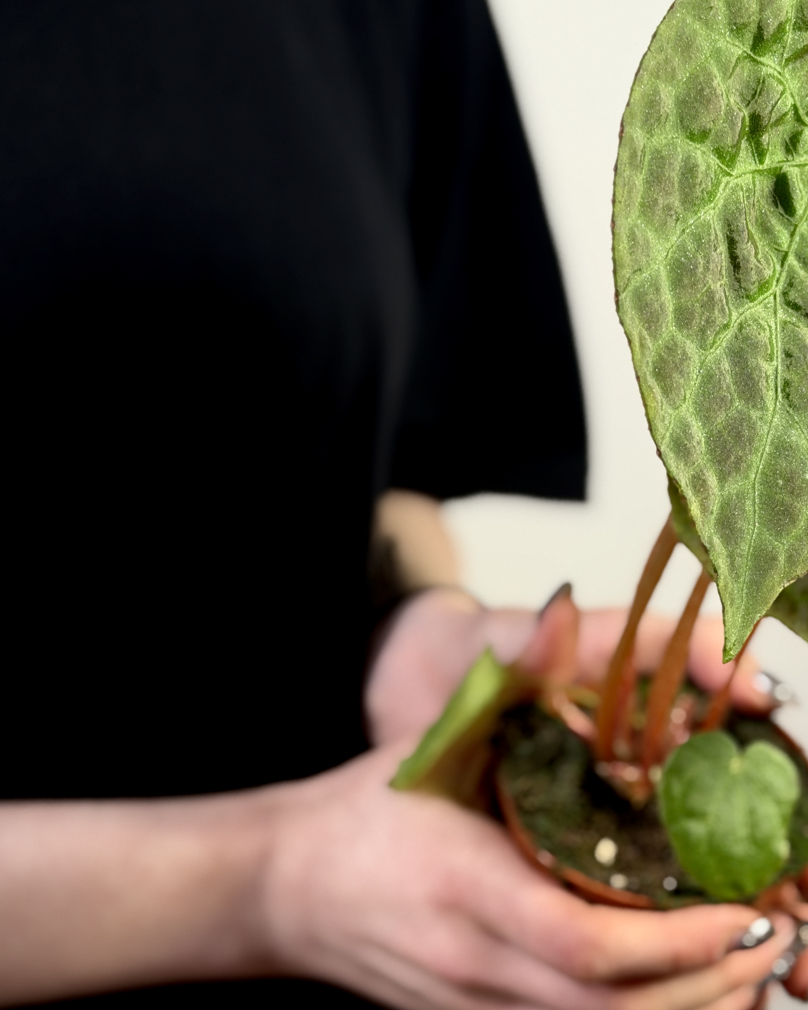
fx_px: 2331
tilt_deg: -14.3
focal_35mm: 78
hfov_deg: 19.5
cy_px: 506
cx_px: 616
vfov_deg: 24.4
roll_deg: -3.1
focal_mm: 6.76
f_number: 1.78
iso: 80
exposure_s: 1/121
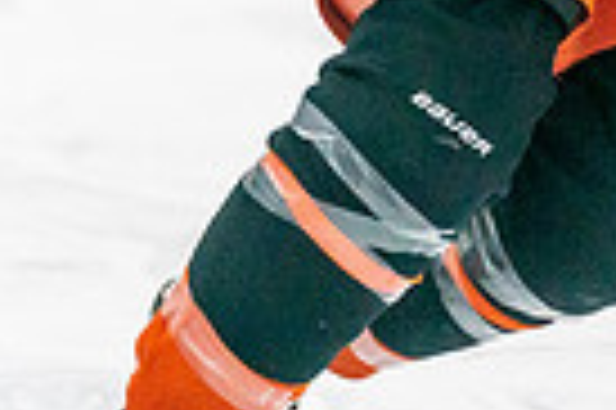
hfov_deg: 3.3
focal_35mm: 633
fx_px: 10818
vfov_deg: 2.2
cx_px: 563
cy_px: -529
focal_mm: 137
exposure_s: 1/1250
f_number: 2.8
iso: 3200
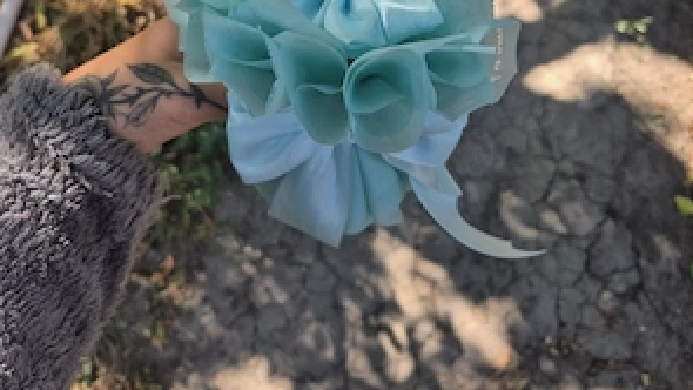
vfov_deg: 32.1
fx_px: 625
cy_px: 5
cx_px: 345
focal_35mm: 34
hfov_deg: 58.0
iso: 25
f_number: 1.8
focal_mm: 5.4
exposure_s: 1/227
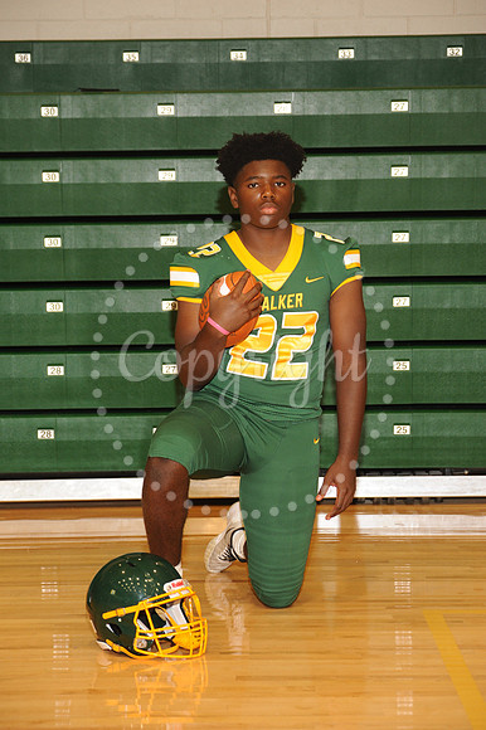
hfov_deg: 13.0
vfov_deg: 19.5
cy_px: 365
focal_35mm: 105
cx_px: 243
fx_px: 2129
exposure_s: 1/60
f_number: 6.3
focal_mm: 105
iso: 1250
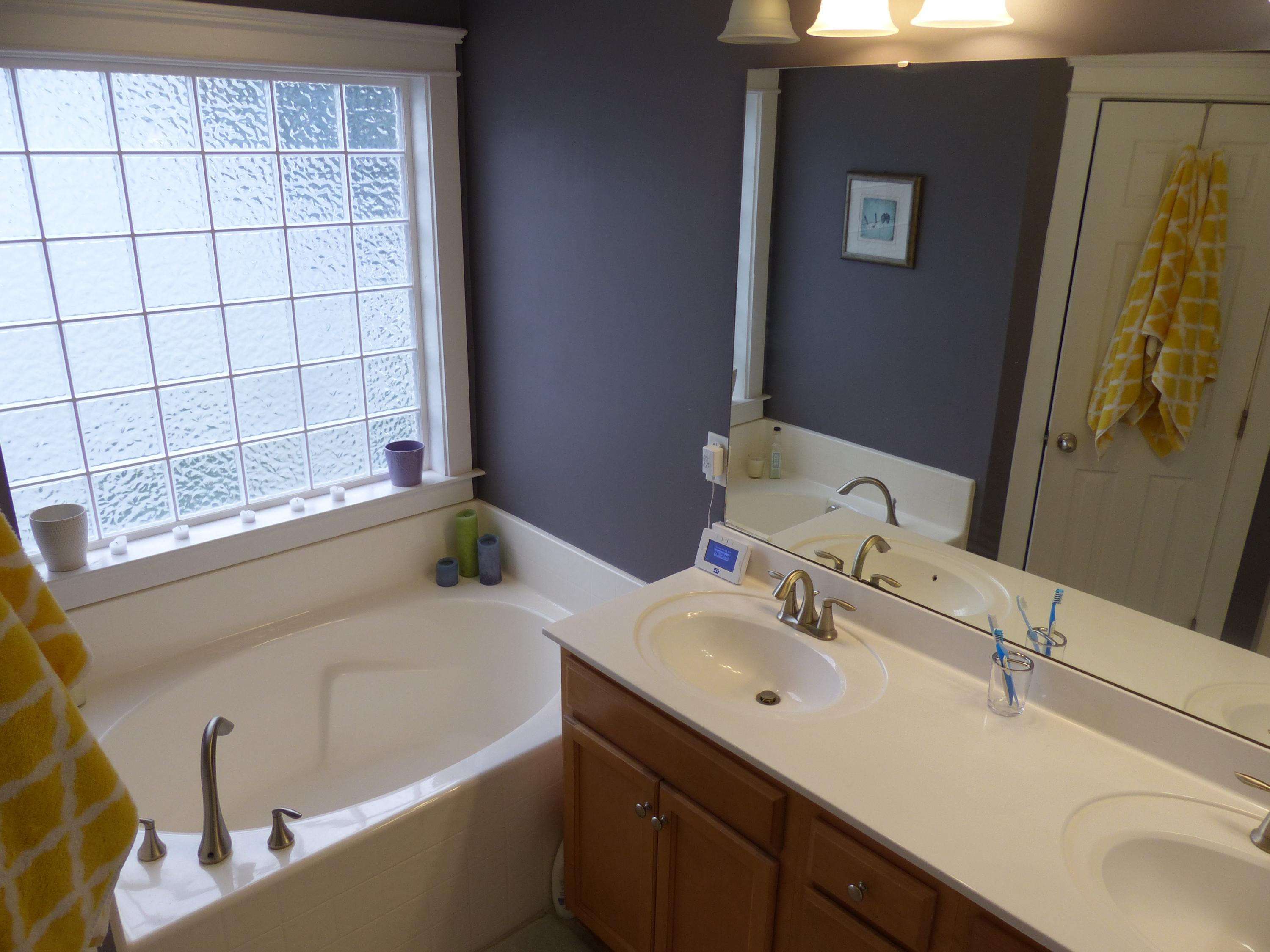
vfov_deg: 54.9
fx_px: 917
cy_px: 476
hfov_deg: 69.4
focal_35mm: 25
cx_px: 635
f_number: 2.8
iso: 100
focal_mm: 4.5
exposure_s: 1/60
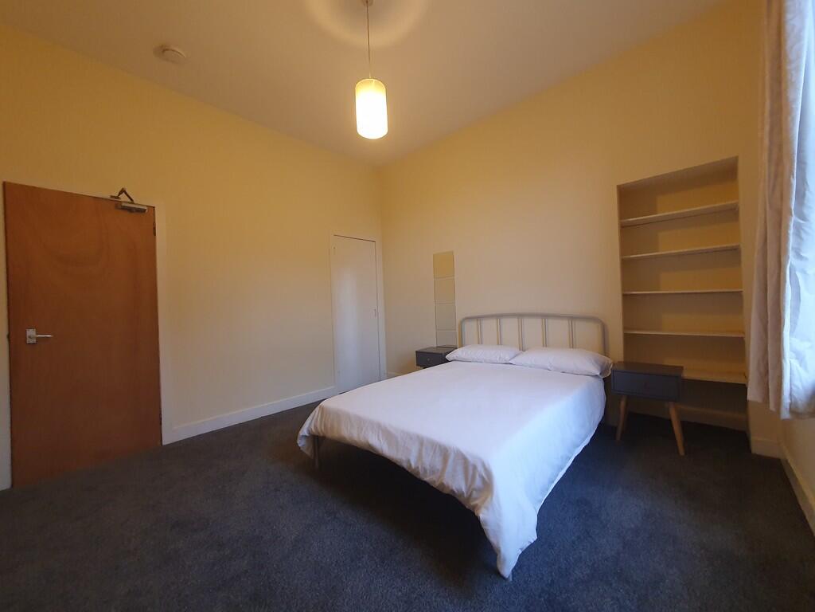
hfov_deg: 106.2
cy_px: 306
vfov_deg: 89.9
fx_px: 306
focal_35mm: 13
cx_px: 408
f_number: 2.2
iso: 320
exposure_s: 1/33
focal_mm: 1.8
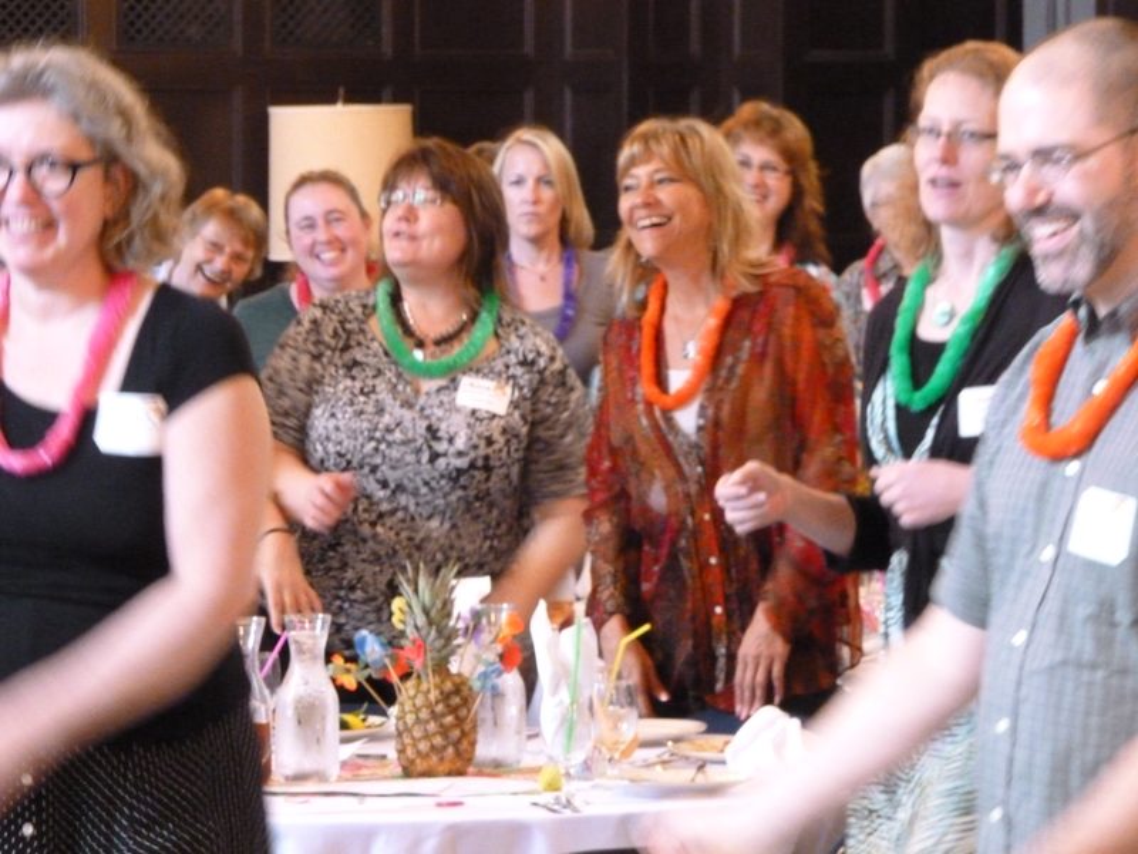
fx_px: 6904
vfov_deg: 7.1
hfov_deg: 9.4
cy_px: 427
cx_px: 569
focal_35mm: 210
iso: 1250
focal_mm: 37.4
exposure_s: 1/15
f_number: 5.8
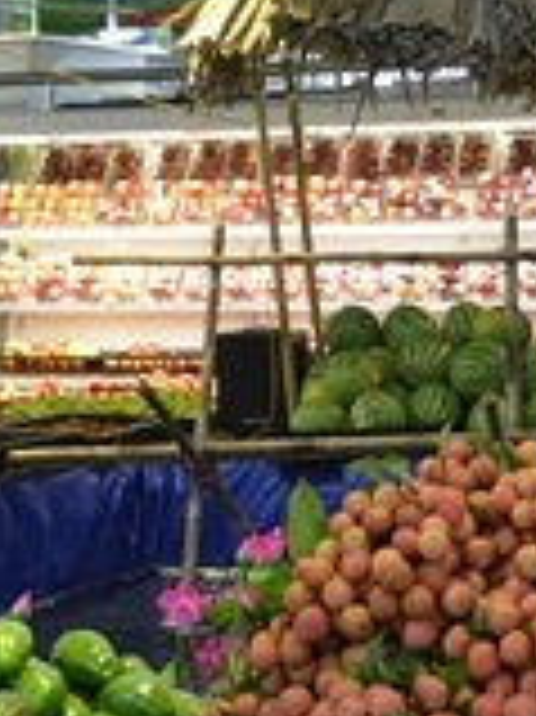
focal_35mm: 123
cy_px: -9
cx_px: 257
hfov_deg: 12.0
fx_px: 2543
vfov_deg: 15.7
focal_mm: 22
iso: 1600
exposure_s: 1/125
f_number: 3.8
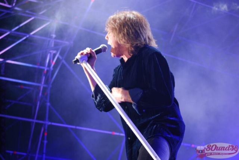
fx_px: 548
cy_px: 80
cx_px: 120
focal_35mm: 82
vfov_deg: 16.6
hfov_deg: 24.6
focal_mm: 55
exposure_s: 1/20
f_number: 4.2
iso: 400
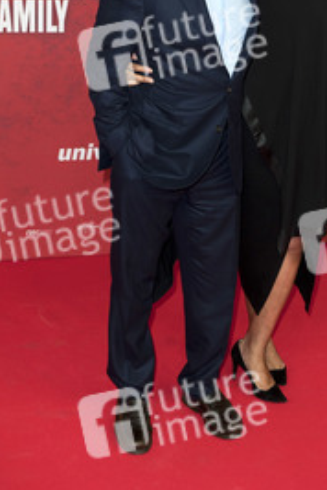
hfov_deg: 17.4
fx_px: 1063
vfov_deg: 25.8
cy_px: 139
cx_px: 227
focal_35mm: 78
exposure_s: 1/250
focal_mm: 52
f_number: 5
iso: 800
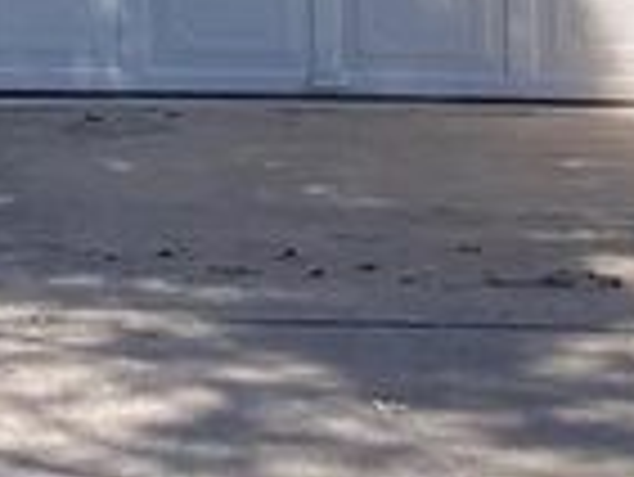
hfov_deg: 9.4
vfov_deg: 7.0
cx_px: -382
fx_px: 3721
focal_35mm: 203
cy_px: -526
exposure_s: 1/706
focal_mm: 3.99
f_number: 1.8
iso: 20
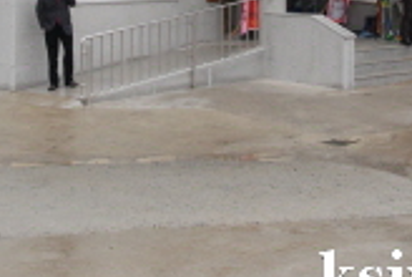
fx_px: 1416
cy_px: -77
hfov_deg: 16.5
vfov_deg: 10.9
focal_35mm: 124
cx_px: 176
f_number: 9
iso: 800
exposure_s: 1/320
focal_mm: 27
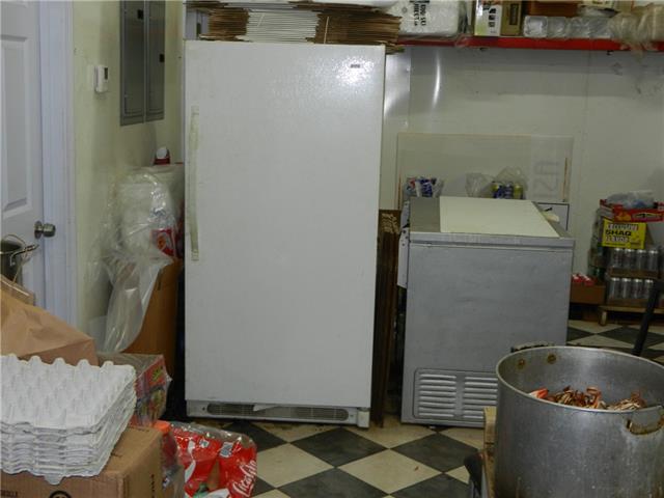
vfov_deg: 32.2
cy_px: 249
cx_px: 332
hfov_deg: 42.1
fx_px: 863
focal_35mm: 45
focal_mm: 8.2
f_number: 4.2
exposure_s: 1/30
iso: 200
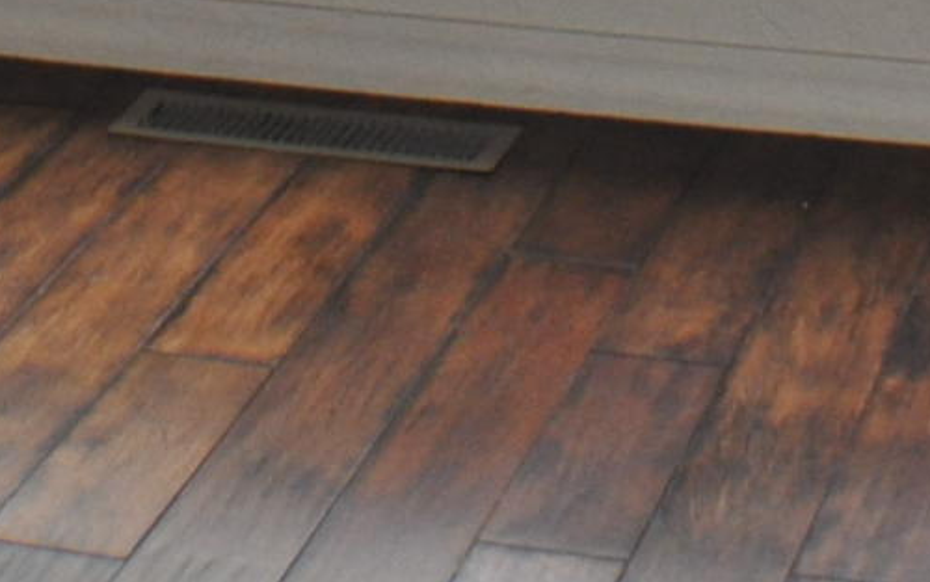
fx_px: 6035
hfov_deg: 8.8
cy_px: -1075
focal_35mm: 238
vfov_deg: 5.3
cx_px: 368
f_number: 4.2
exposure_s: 1/80
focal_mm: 26
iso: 800
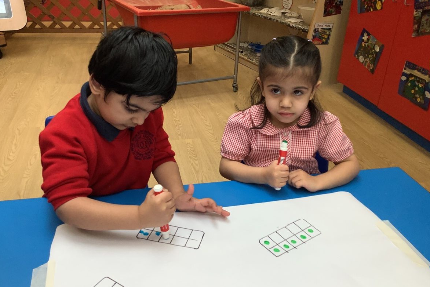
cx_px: 217
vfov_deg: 40.0
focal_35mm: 33
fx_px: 394
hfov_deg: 57.2
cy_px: 139
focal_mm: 3.3
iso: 32
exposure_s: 1/100
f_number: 2.4
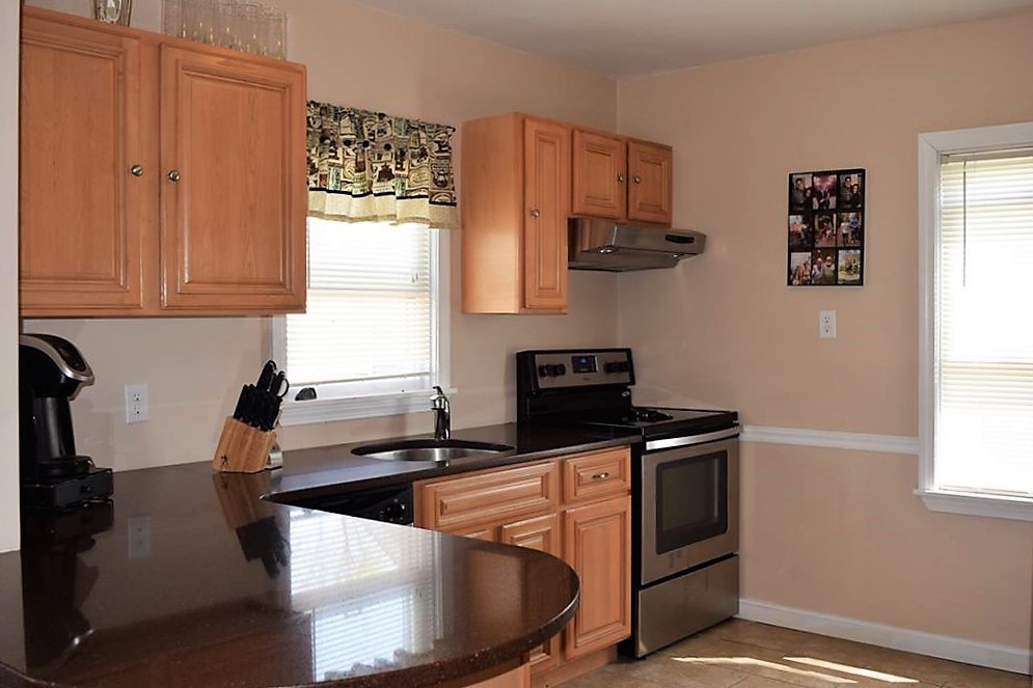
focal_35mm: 36
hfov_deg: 53.1
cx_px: 516
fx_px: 1033
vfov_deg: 36.9
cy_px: 344
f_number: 5.6
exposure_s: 1/125
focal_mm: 24
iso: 450
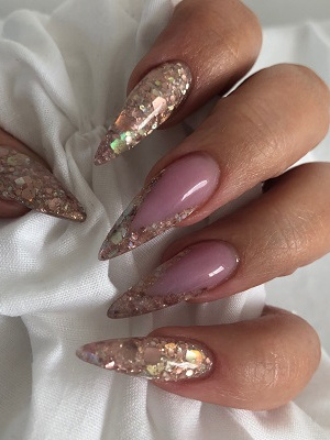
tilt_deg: -47.5
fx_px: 356
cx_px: 165
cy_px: 220
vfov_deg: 63.4
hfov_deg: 49.7
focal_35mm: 28
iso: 50
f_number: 1.8
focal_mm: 3.99
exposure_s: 1/120
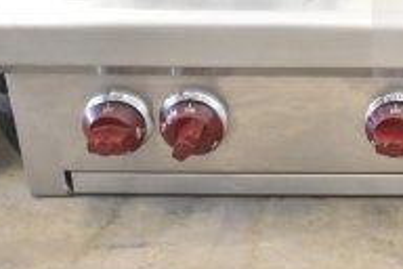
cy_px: -85
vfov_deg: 10.4
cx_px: 607
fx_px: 1439
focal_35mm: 129
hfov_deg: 14.8
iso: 2000
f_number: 4
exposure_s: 1/40
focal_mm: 27
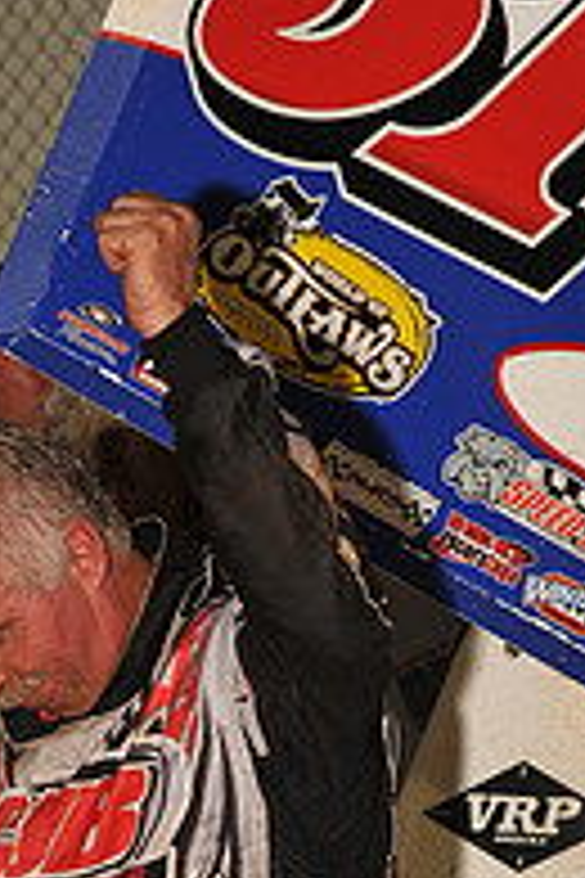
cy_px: 1112
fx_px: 6654
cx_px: 40
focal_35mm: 273
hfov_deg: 5.0
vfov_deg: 7.5
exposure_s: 1/320
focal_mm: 92
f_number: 8
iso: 500
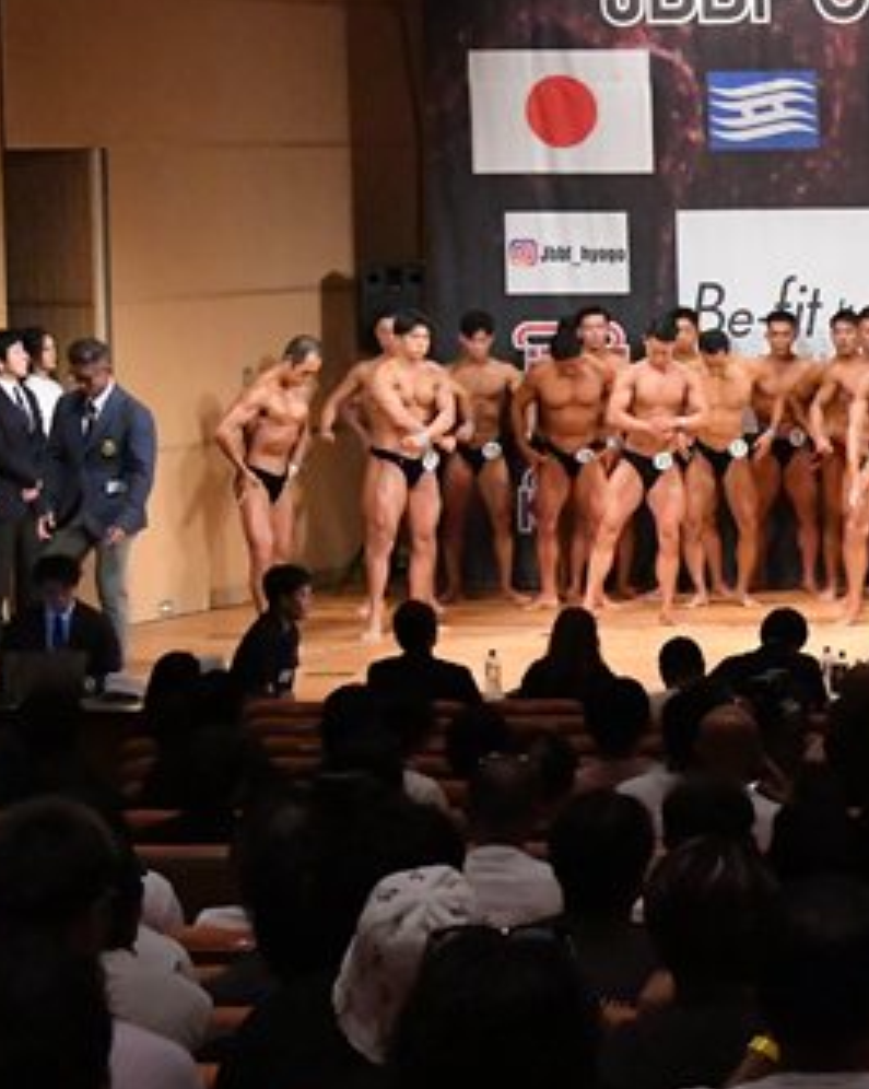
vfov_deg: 15.4
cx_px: 1015
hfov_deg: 12.1
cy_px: 390
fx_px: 4024
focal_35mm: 125
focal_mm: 38
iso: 12800
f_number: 5.6
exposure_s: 1/400
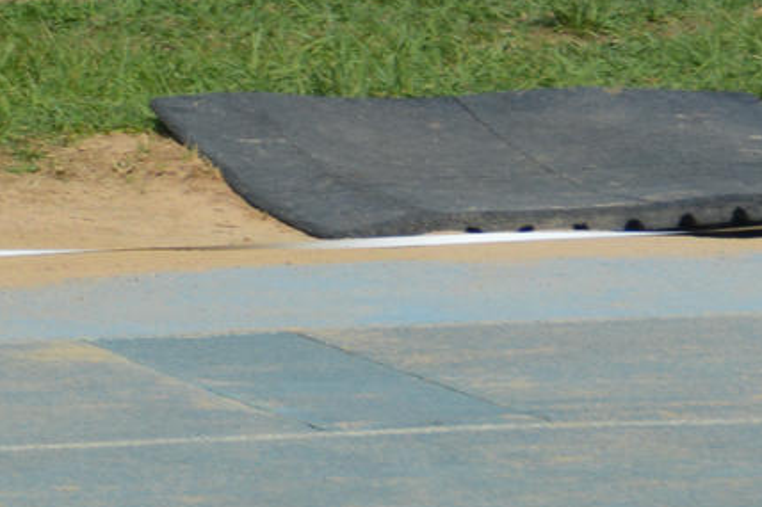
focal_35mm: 574
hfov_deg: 3.6
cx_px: -685
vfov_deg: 2.4
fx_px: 12144
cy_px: -245
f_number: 7.1
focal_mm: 80
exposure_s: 1/1600
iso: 400
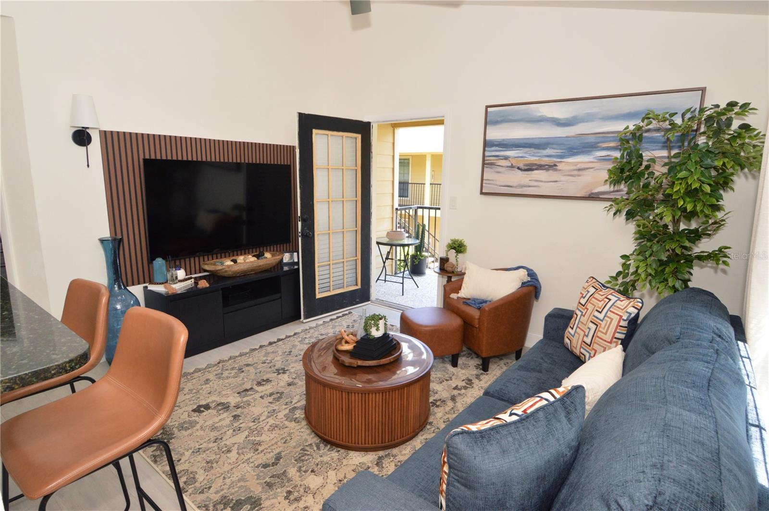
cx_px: 384
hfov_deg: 90.1
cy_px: 256
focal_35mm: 18
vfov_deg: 67.3
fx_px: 384
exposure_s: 1/100
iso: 800
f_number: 9
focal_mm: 12
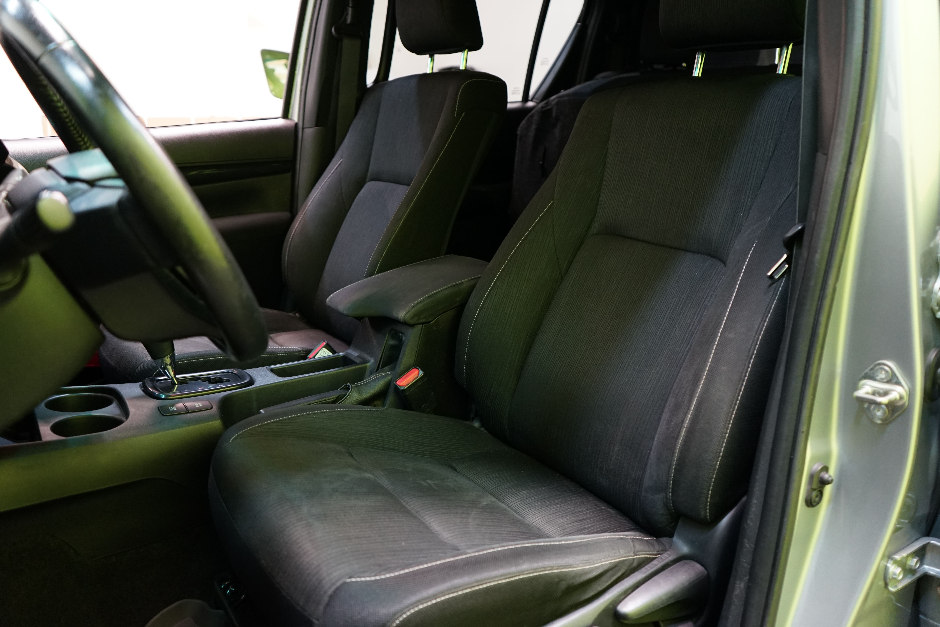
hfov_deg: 65.5
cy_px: 314
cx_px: 470
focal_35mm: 28
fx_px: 731
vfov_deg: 46.4
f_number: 3.5
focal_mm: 28
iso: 1600
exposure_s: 1/30
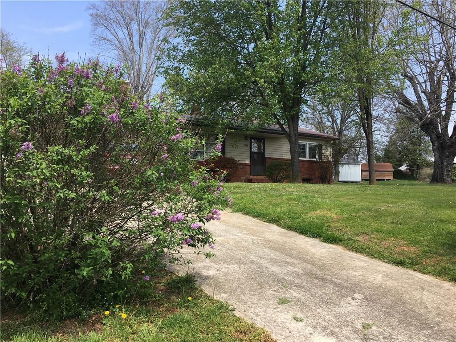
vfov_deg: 48.2
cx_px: 228
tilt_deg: +5.8
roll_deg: +0.0
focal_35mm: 29
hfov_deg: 61.7
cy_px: 171
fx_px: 382
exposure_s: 1/693
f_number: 2.2
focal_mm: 4.15
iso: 25
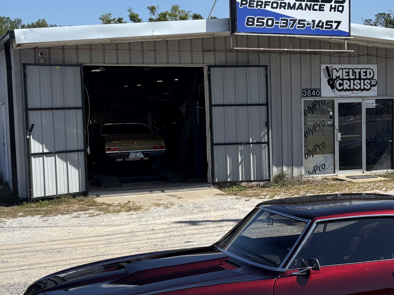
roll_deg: +0.3
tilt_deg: -5.2
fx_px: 740
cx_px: 306
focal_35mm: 65
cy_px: 154
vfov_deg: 22.6
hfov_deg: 29.2
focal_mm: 5.96
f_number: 1.6
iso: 50
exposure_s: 1/3413
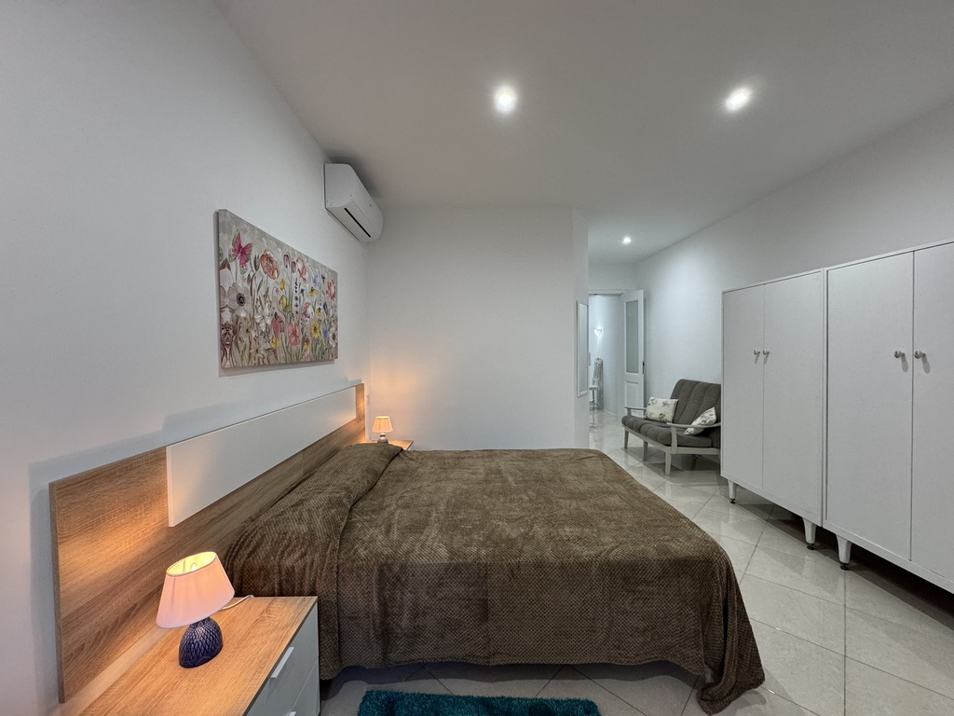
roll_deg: +0.5
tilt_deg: -1.2
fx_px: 386
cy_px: 358
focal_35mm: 14
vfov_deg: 85.7
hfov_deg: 102.1
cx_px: 477
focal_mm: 2.22
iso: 160
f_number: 2.2
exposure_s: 1/100
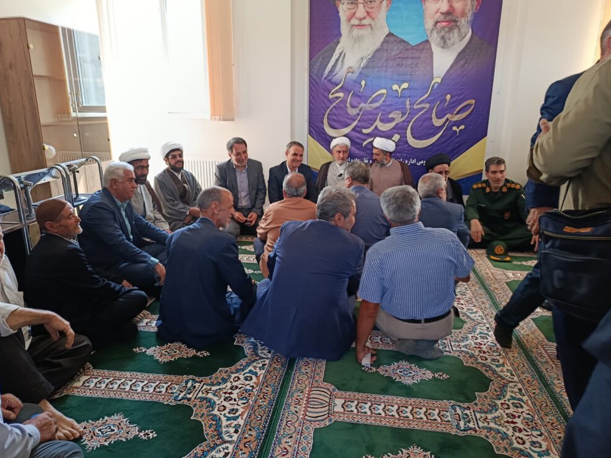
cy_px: 235
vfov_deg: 54.9
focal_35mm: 25
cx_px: 302
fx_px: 441
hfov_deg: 69.4
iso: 615
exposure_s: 1/100
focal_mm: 5.24
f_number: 1.7
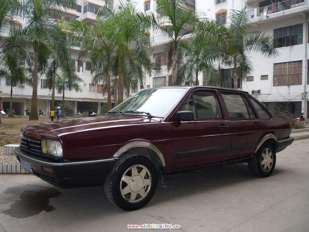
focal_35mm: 30
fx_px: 268
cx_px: 154
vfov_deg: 46.8
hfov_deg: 60.0
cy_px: 116
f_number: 3.3
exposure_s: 1/100
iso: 100
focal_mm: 5.2
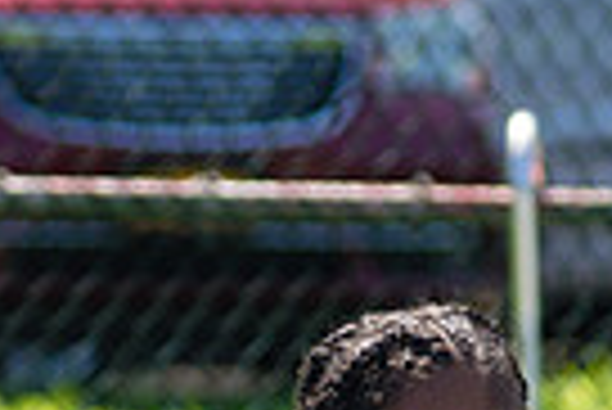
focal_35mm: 983
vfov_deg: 1.4
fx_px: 16729
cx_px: 309
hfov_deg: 2.1
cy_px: 656
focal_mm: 170
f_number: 5
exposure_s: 1/640
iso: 125
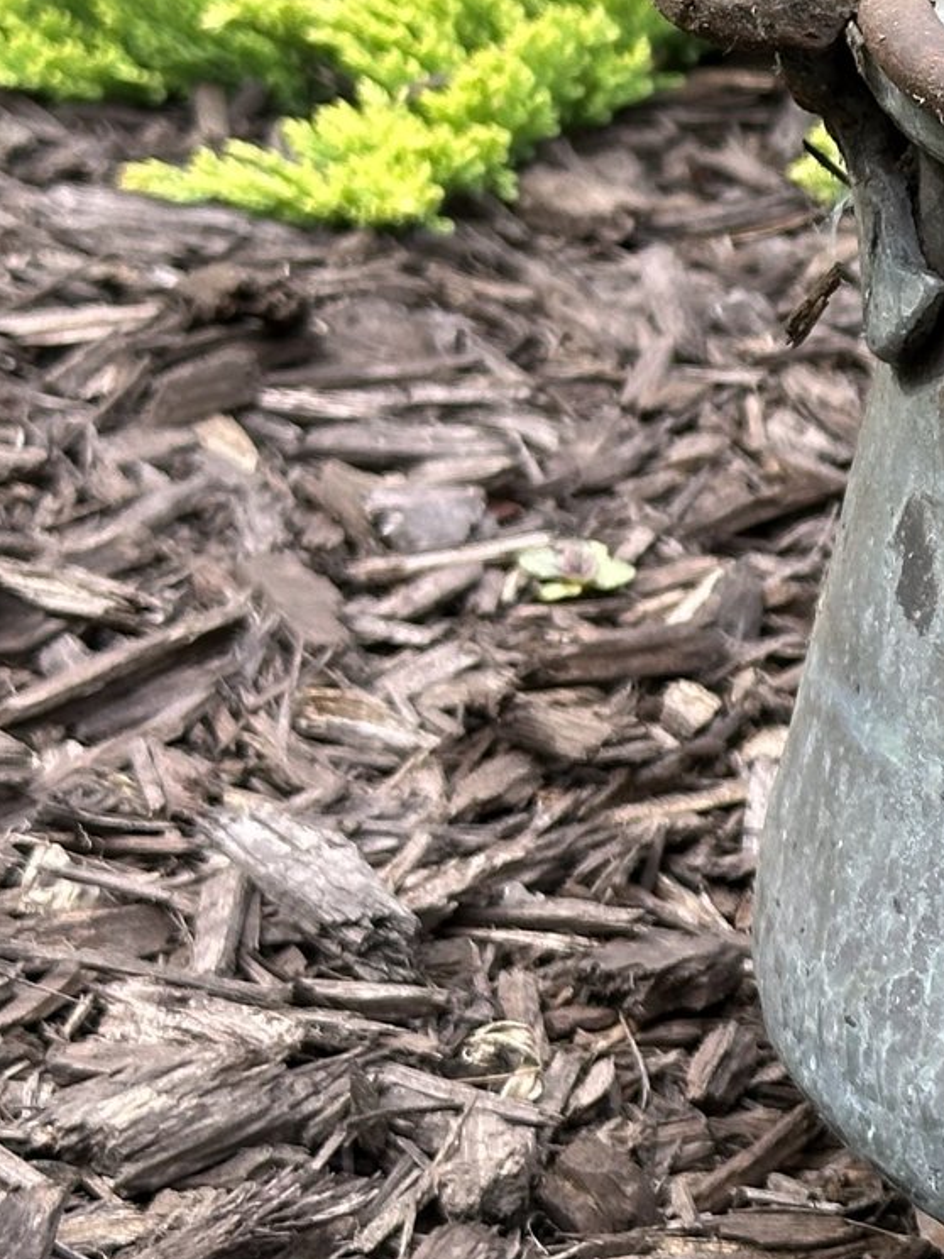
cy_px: 630
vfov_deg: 15.3
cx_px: 1656
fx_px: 4691
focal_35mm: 129
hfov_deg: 10.8
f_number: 1.78
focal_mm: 6.86
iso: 64
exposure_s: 1/393
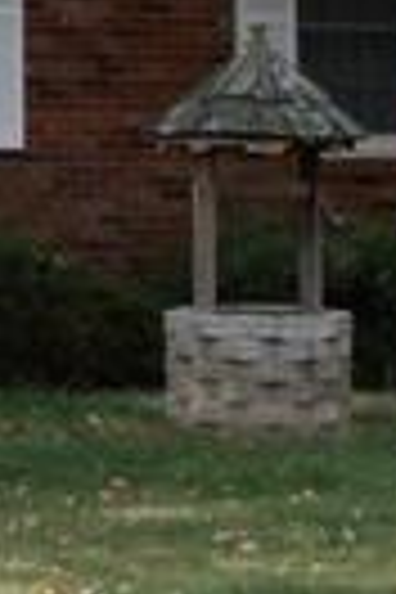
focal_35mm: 209
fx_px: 3448
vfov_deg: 9.7
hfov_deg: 6.0
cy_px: -97
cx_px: -904
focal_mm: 18
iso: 280
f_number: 8
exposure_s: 1/250
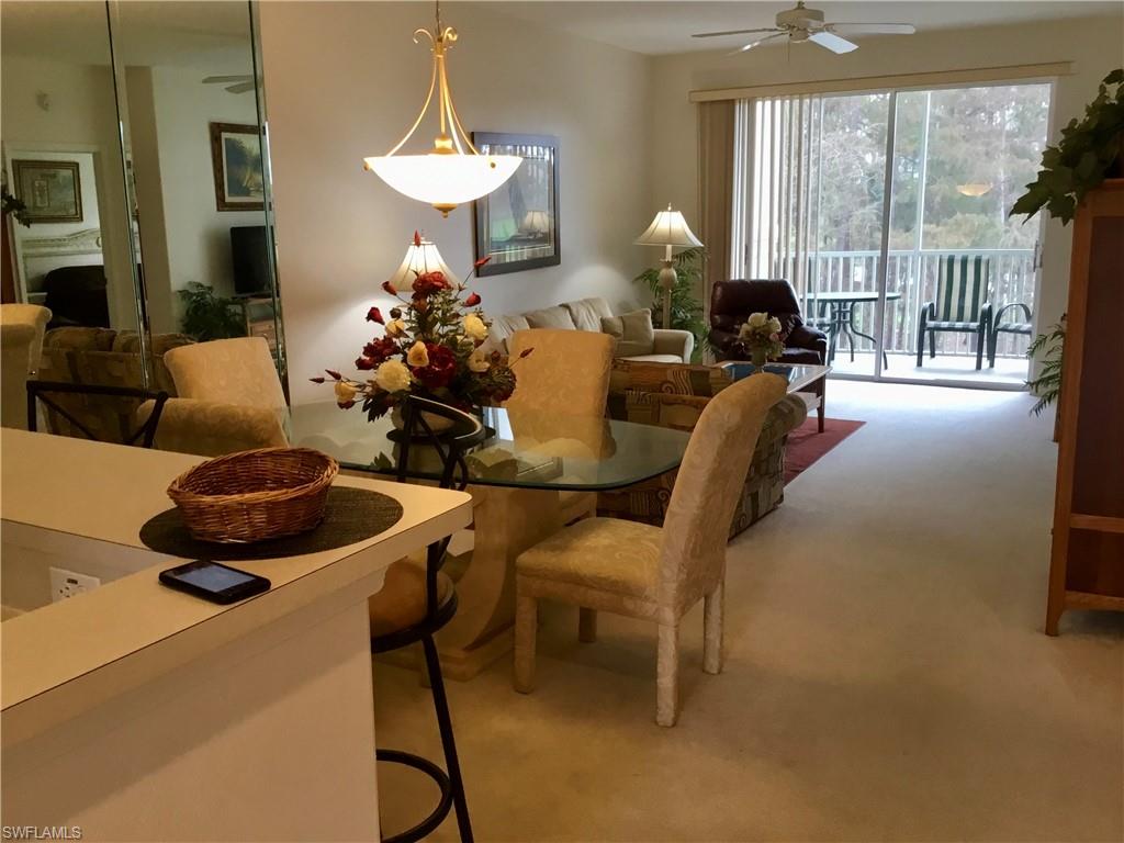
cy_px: 422
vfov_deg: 45.4
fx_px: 1007
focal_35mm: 31
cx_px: 562
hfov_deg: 58.4
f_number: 2.4
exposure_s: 1/30
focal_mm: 3.3
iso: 50
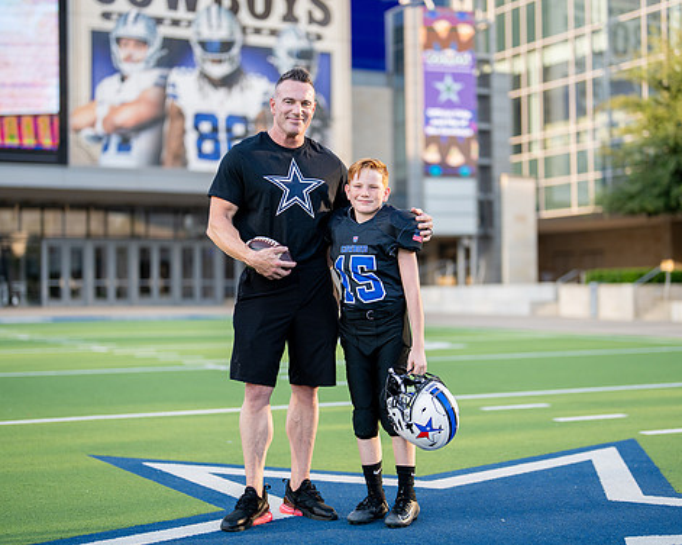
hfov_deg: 29.6
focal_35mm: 64
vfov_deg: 23.8
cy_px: 272
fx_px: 1291
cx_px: 360
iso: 100
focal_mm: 50
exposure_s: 1/2000
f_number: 1.2
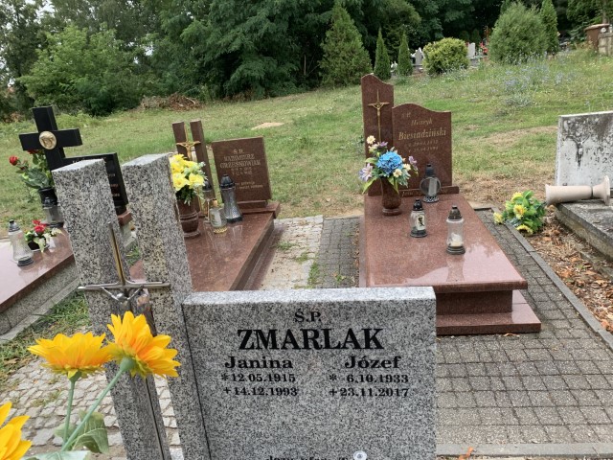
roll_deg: +3.1
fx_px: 460
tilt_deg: -19.0
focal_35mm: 26
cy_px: 230
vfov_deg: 53.1
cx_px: 306
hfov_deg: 67.3
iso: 25
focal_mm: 4.25
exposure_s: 1/415
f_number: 1.8
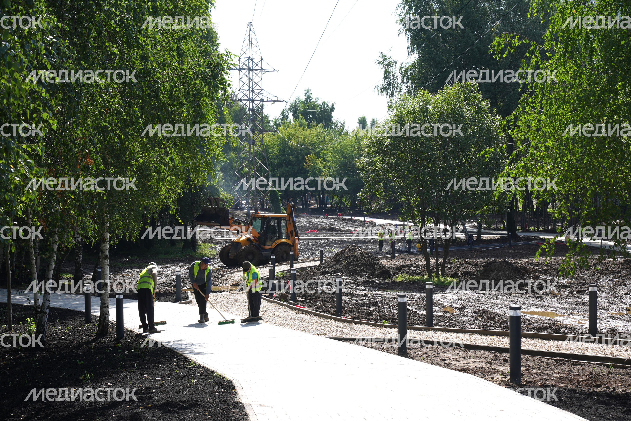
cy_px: 210
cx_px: 316
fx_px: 1227
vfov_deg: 19.5
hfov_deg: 28.8
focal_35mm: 70
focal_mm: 70
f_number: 10
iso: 100
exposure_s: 1/125
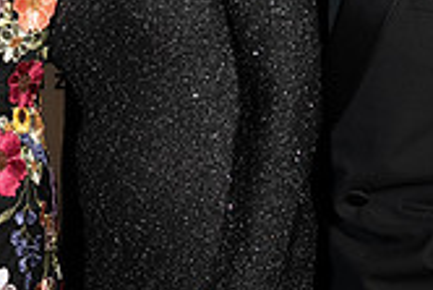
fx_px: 2263
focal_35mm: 188
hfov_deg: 10.8
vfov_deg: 7.3
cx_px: 10
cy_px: -12
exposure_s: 1/160
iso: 1600
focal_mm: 53.7
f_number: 2.8
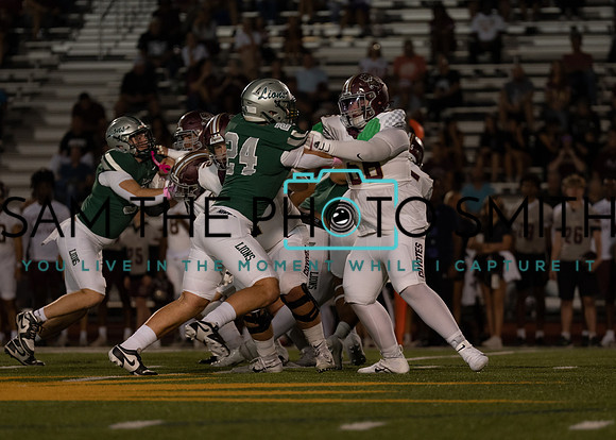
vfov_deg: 4.9
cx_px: 335
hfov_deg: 6.8
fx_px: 5172
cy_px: 262
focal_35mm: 296
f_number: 2.8
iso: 1000
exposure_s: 1/1000
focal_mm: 200
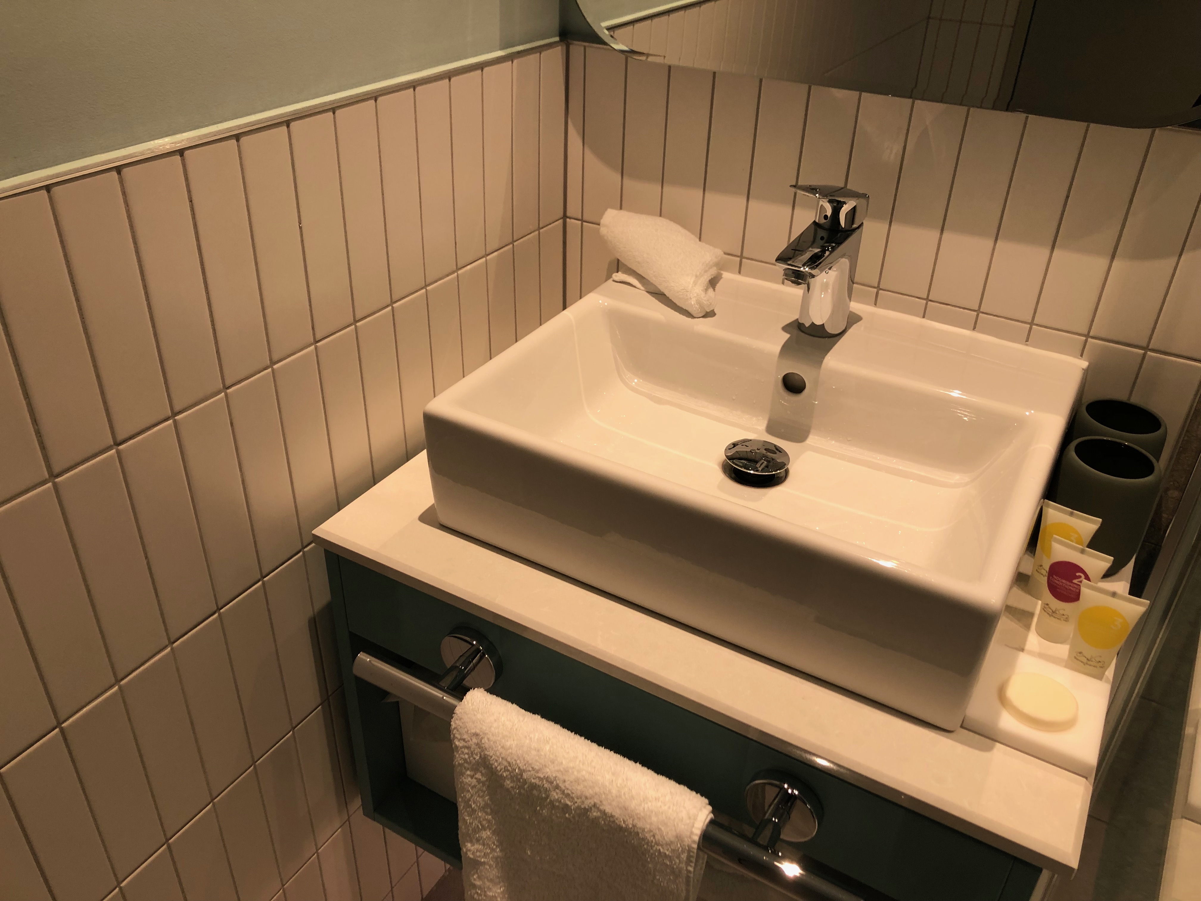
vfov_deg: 49.7
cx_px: 600
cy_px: 450
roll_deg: -1.1
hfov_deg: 63.4
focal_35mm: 28
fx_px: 971
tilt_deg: -32.2
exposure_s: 1/40
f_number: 1.8
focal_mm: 4
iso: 25
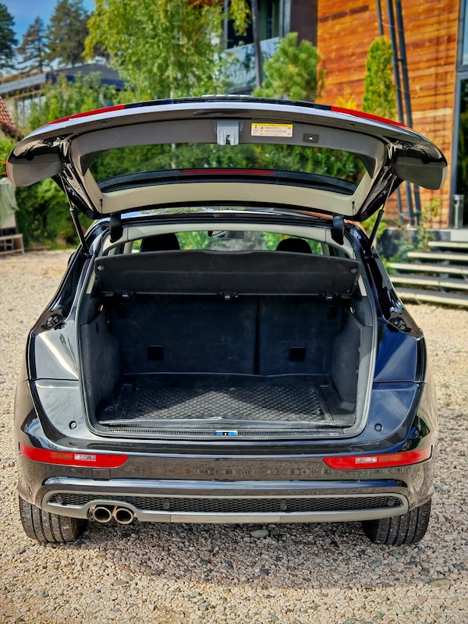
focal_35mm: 54
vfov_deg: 35.5
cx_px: 234
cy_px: 312
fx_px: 973
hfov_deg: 27.0
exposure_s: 1/1100
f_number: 2.8
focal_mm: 6.67
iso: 50
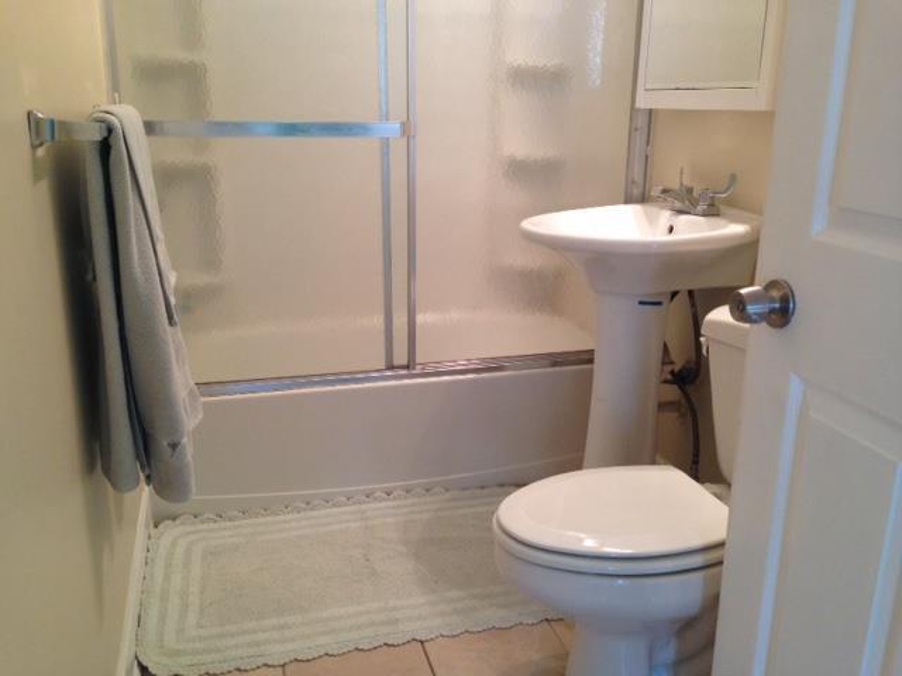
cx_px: 451
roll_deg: -1.2
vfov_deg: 42.9
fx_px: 860
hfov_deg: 55.4
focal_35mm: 33
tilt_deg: -16.2
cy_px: 338
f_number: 2.4
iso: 125
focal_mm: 4.12
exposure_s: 1/20
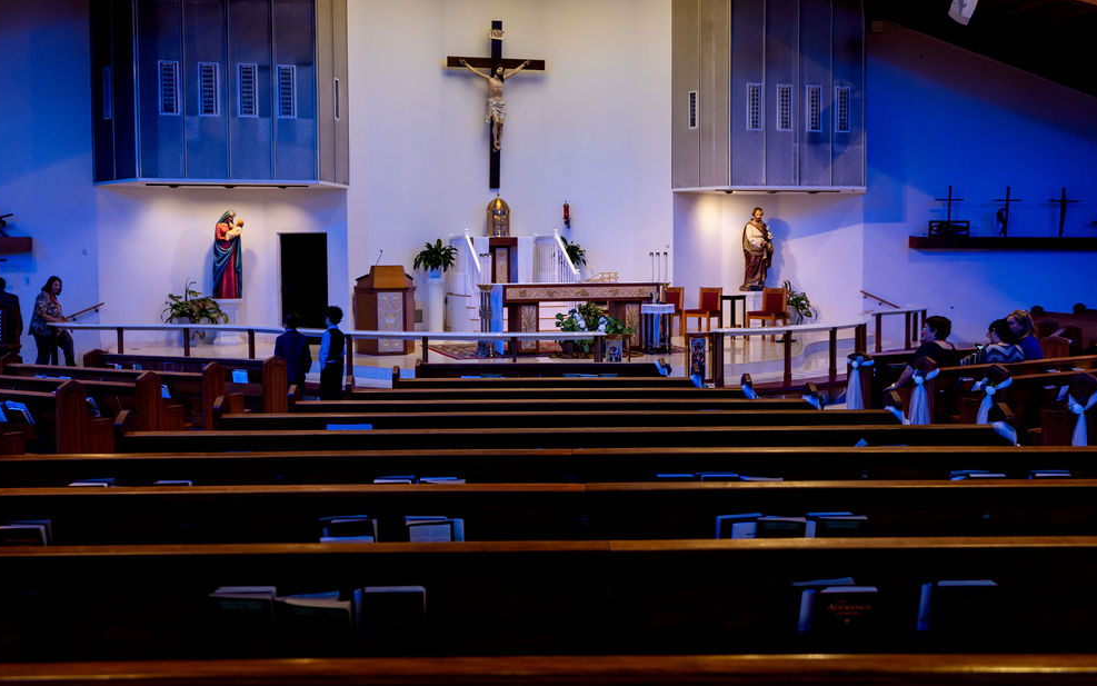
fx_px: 1106
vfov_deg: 34.4
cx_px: 536
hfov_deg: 52.7
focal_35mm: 37
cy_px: 316
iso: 400
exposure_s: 1/160
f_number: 2.8
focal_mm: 35
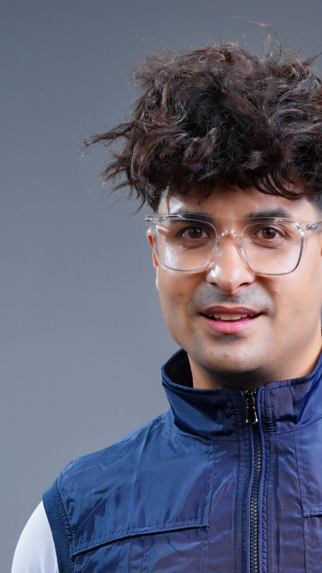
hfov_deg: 6.9
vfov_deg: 12.1
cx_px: 295
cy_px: 520
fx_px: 2672
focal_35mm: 176
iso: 160
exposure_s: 1/160
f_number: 4.5
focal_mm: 73
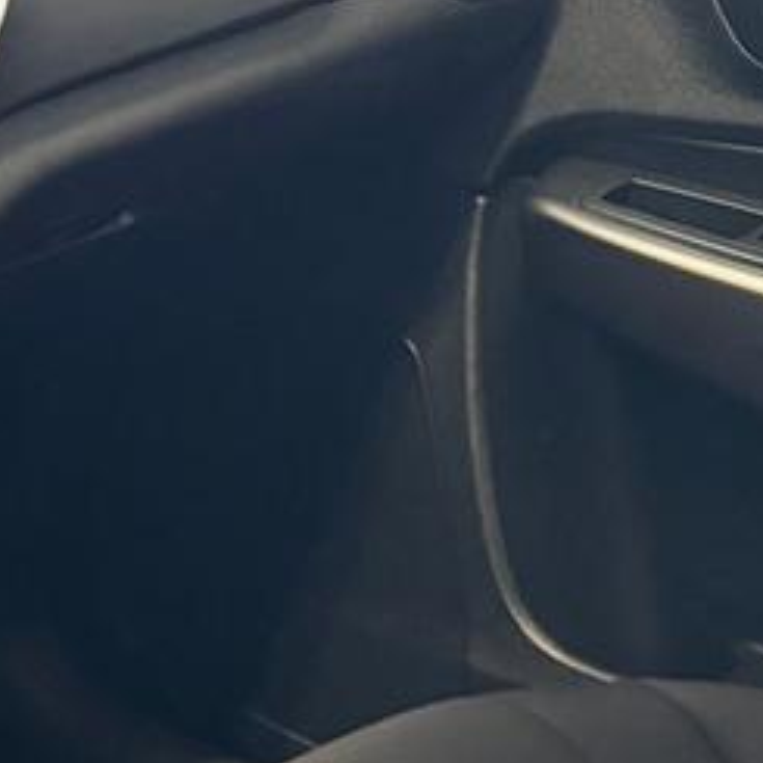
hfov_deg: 12.8
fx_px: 2768
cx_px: -962
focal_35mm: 111
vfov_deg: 15.2
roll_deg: -3.6
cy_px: 888
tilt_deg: -35.5
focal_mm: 6.76
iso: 1000
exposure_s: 1/40
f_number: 1.78
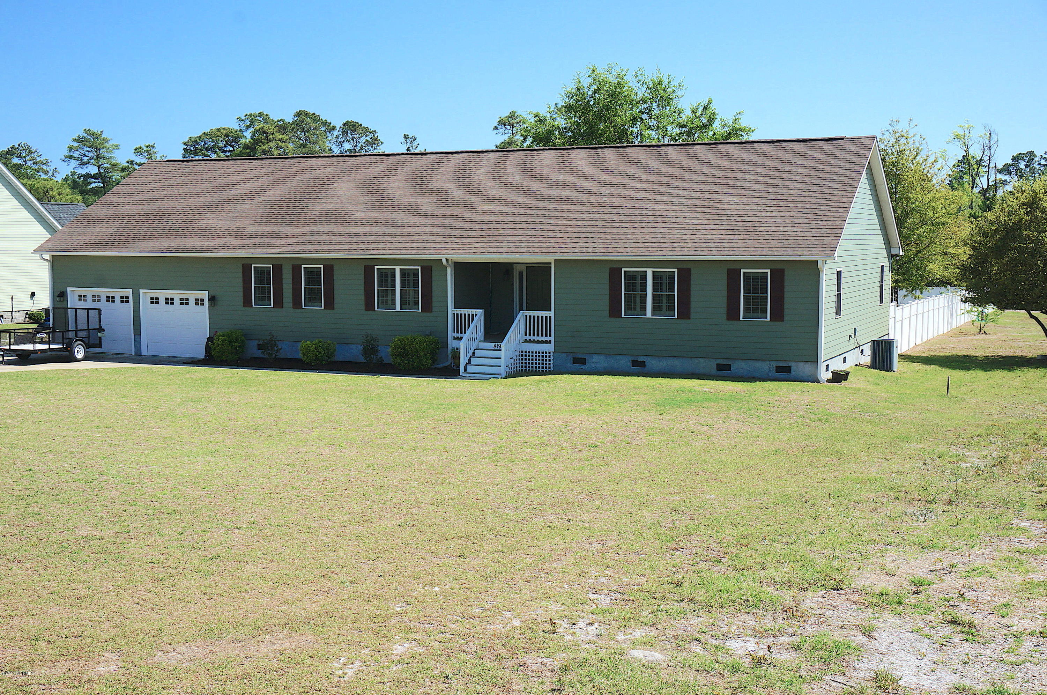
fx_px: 1220
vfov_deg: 31.8
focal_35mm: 42
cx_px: 524
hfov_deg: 46.5
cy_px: 348
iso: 200
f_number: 13
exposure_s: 1/250
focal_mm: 28
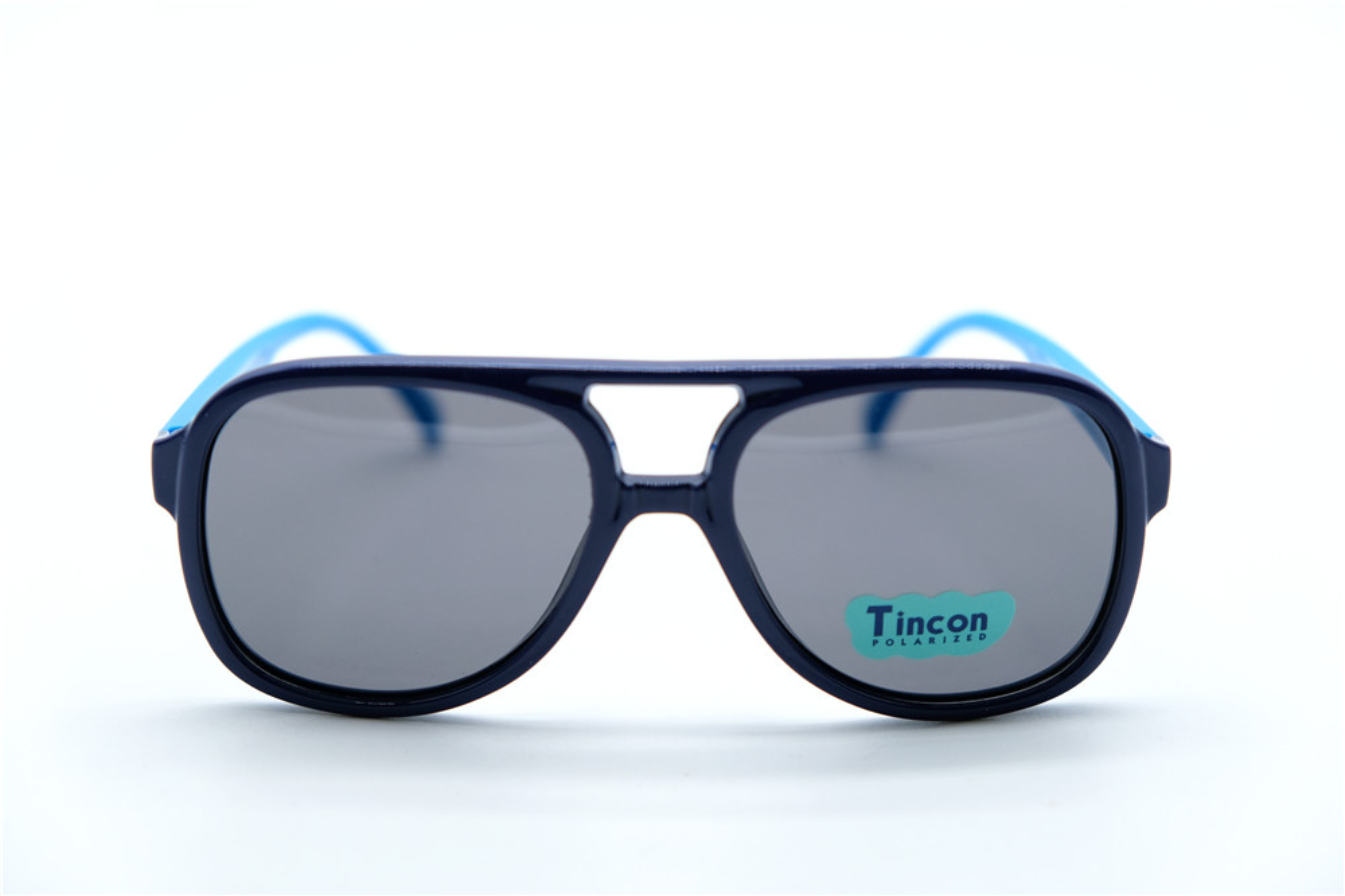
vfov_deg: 20.3
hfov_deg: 30.1
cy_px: 448
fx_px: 2502
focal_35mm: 67
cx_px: 672
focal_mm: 44.4
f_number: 4
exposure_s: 1/1000
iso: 640
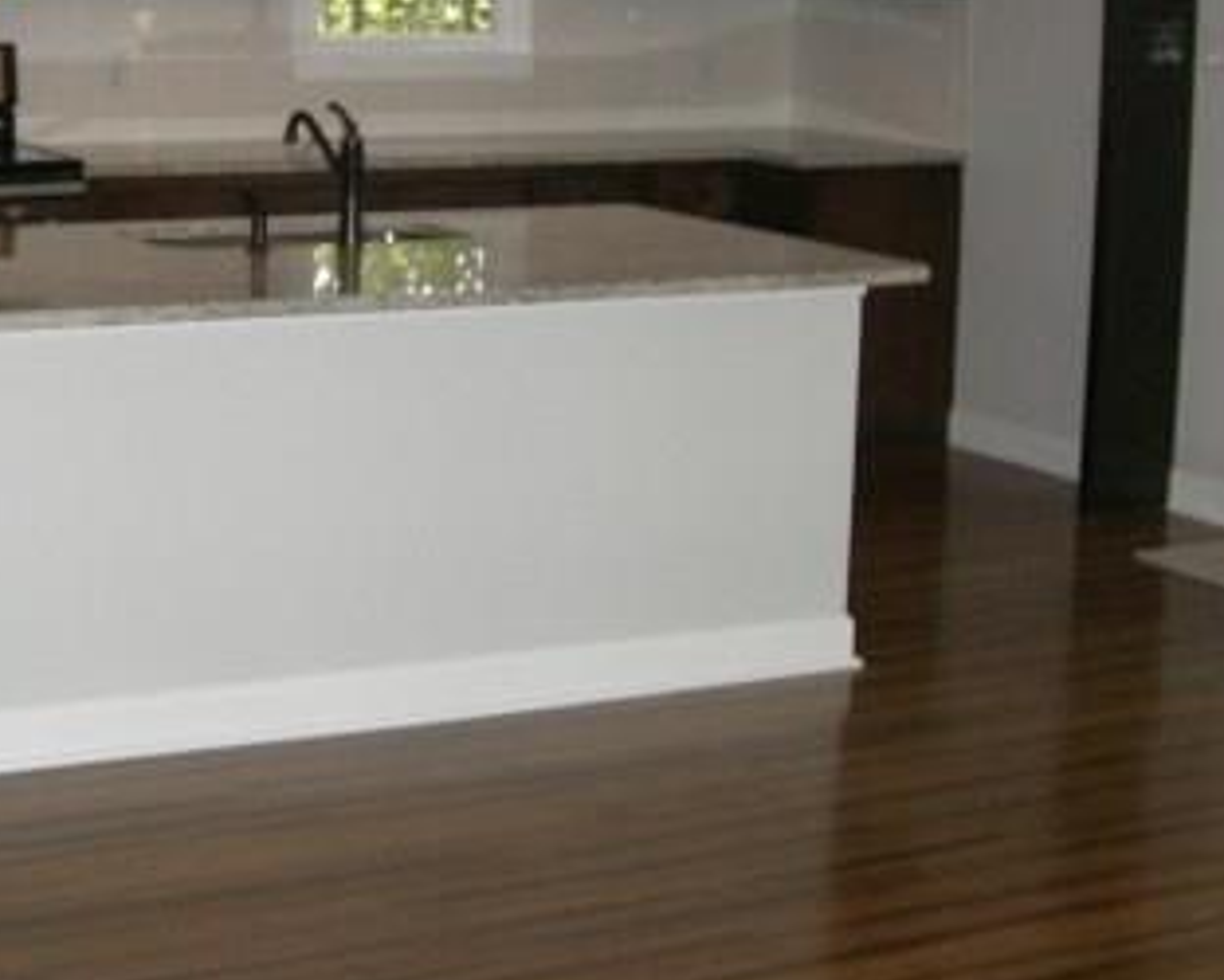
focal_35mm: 76
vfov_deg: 20.0
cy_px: 212
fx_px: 2755
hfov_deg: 24.8
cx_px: 345
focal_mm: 6.2
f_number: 2.7
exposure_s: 1/60
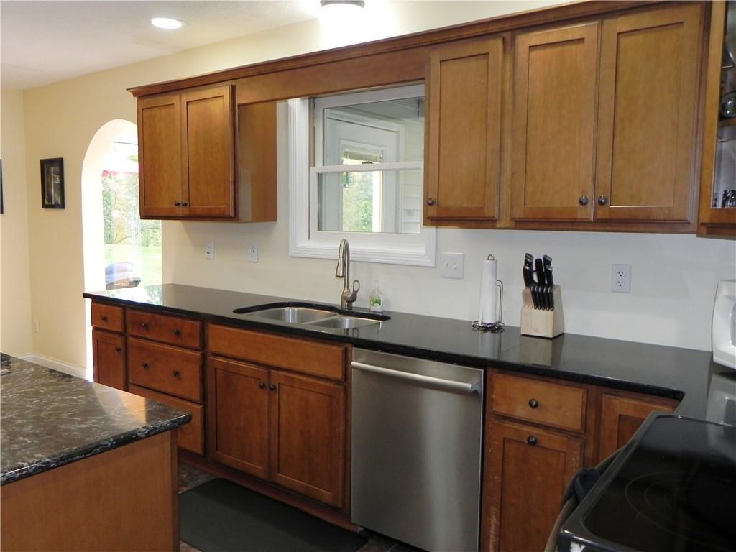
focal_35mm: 29
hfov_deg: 61.7
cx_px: 368
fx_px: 617
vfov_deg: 48.2
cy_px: 276
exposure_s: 1/30
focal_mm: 5.2
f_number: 2.8
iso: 200
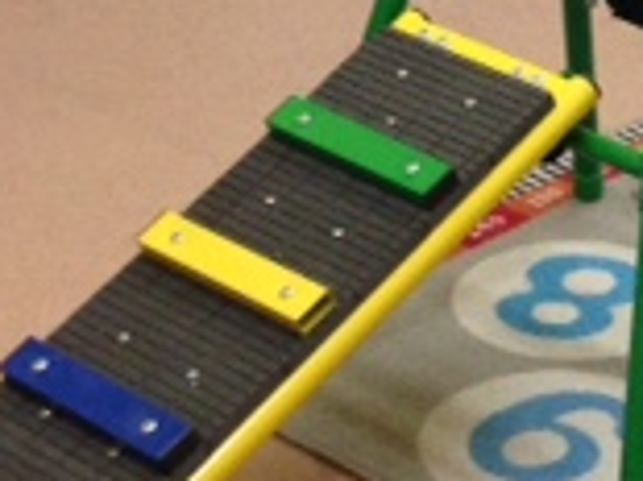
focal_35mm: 136
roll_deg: -3.5
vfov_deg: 10.8
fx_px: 2524
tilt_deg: -25.1
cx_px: 871
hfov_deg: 13.9
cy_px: 50
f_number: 2.4
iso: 250
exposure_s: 1/20
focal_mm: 4.12
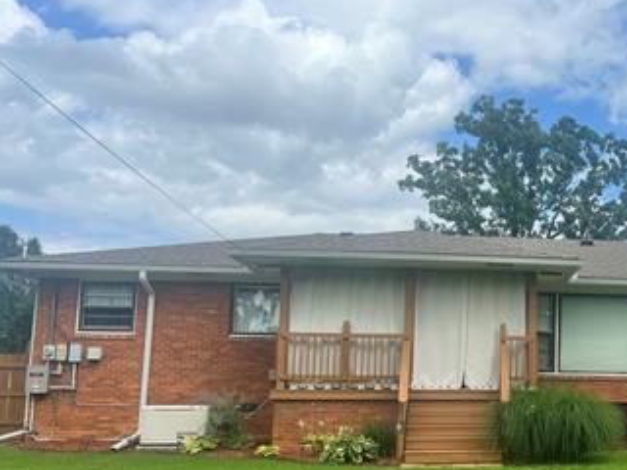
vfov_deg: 28.0
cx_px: 594
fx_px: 942
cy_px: 278
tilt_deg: +7.7
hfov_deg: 34.2
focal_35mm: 52
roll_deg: -0.7
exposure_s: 1/4831
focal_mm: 5.7
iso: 50
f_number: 1.5
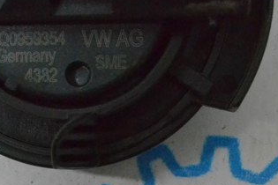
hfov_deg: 14.6
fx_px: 1081
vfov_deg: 9.8
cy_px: 67
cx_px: 74
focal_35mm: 140
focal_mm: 46
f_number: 13
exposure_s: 1/160
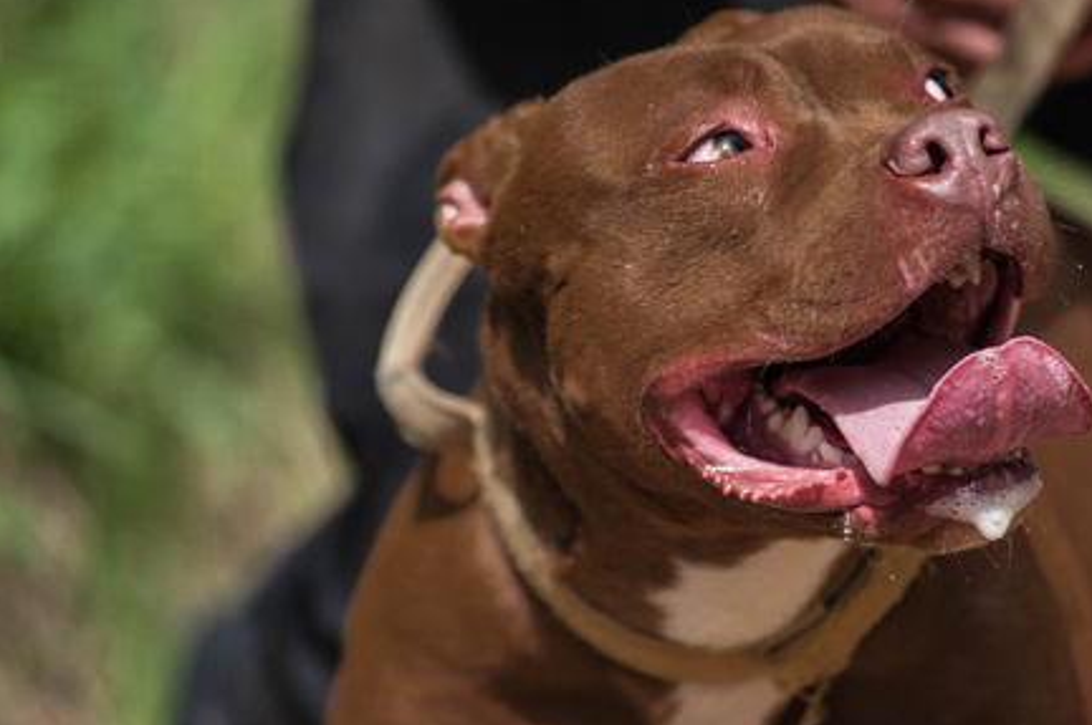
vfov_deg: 4.9
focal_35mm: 278
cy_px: 365
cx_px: 612
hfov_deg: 7.4
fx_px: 8423
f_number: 4
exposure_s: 1/8000
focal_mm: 200
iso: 2200
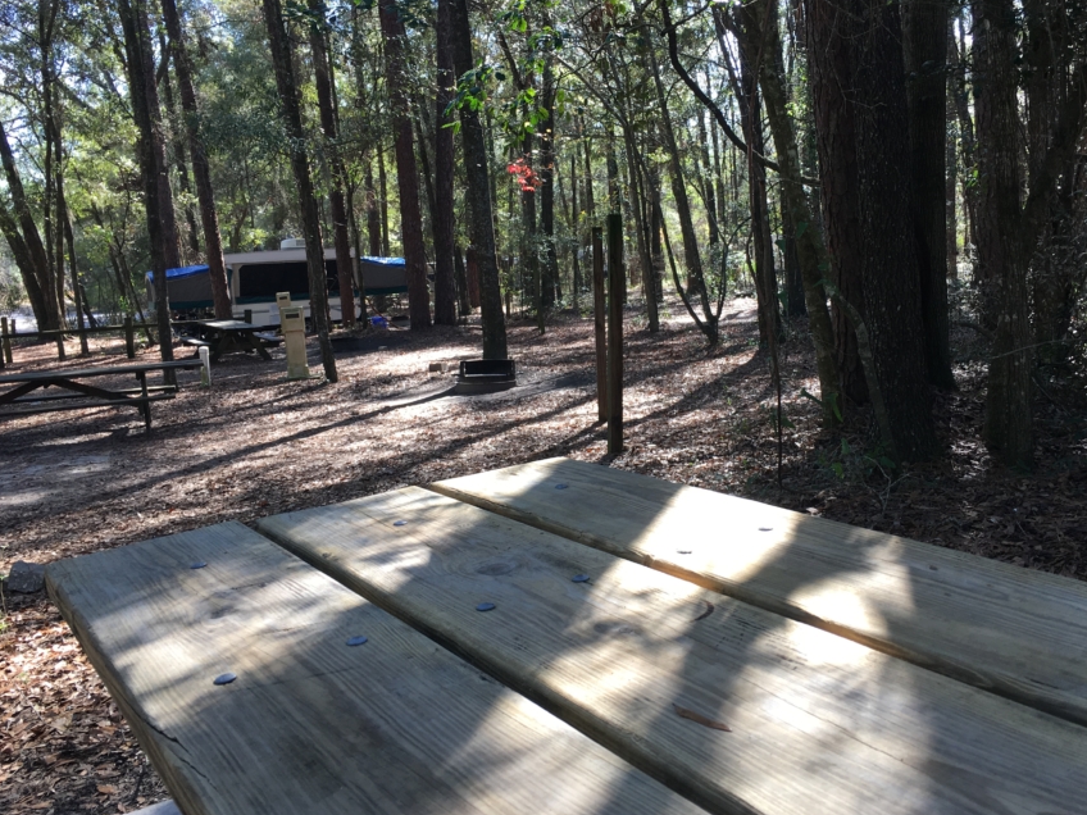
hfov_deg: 52.4
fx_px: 1099
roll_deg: +4.4
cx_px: 628
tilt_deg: -6.1
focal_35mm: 35
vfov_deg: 40.6
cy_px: 360
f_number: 2.2
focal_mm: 4.15
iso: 25
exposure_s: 1/120
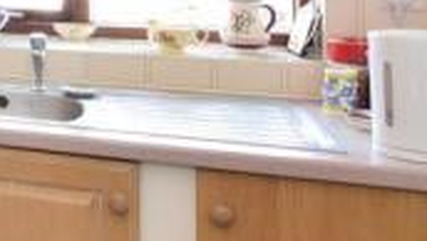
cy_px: -63
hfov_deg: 24.1
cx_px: -268
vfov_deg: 18.8
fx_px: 680
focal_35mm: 60
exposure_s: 1/5
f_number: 13
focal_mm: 10
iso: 400
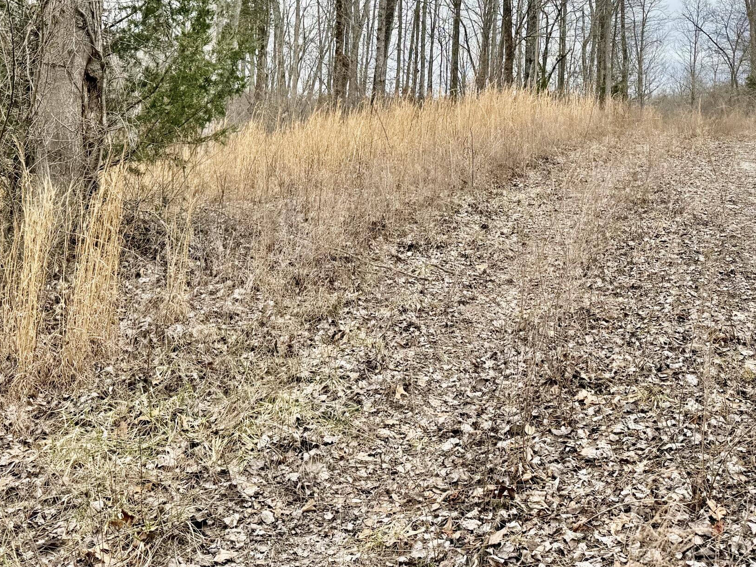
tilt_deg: +6.6
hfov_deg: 42.7
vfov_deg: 31.8
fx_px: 961
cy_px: 95
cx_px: 465
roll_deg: -3.8
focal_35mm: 44
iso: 80
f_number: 1.78
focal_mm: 6.76
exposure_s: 1/1585
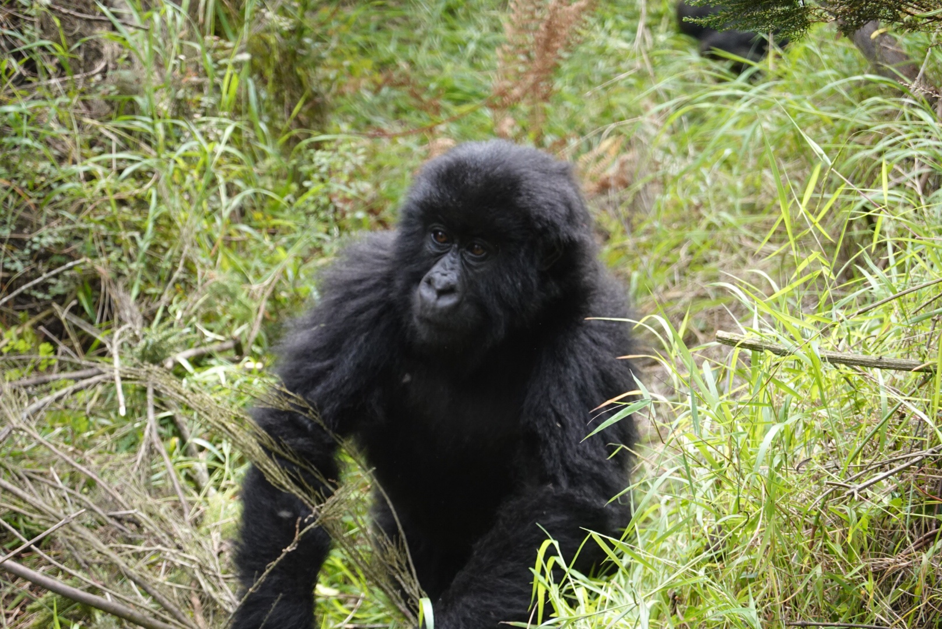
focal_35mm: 200
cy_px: 314
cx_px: 471
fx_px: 5237
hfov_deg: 10.3
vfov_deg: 6.9
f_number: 4.5
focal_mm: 72
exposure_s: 1/160
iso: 800
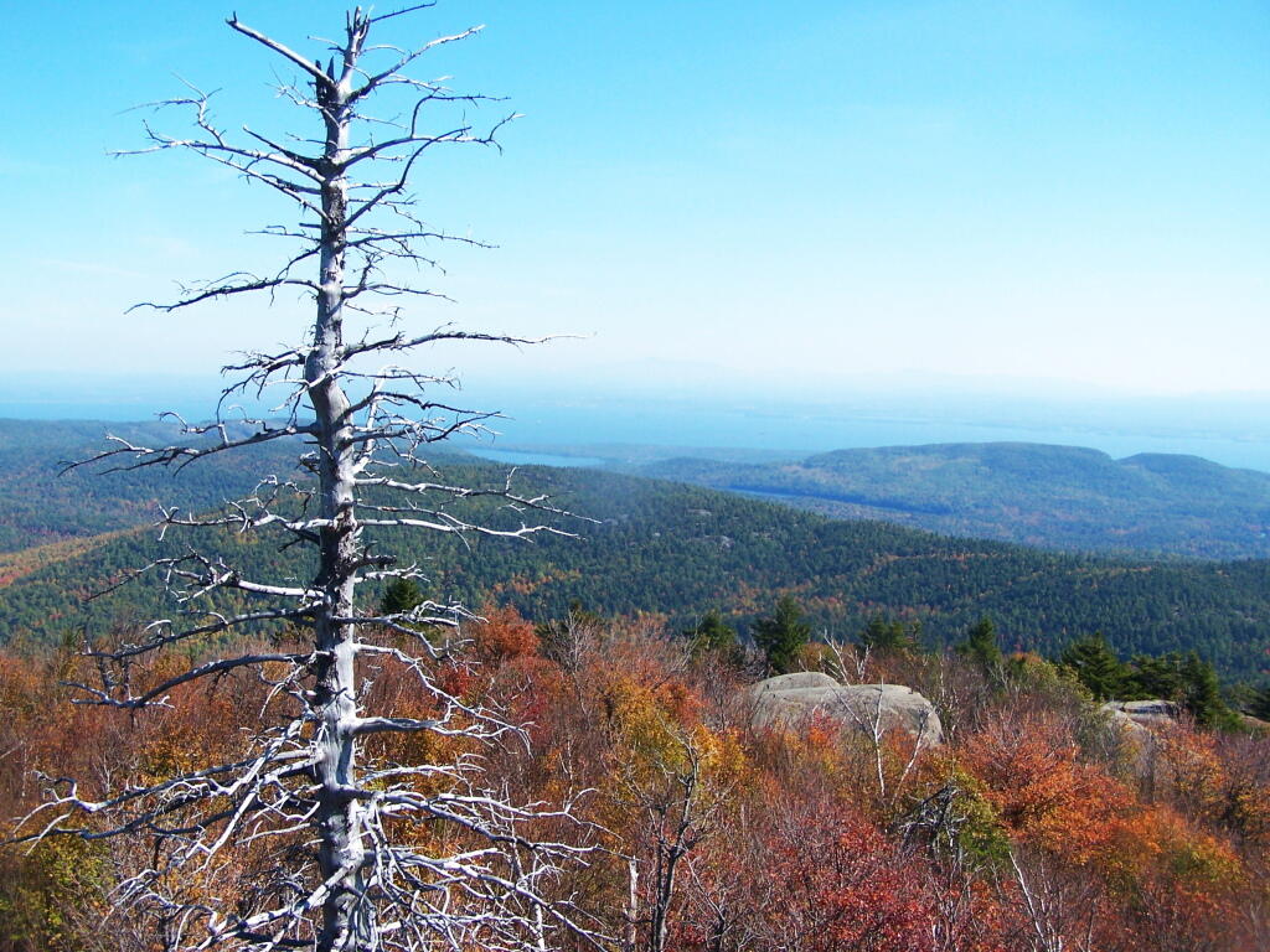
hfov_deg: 49.0
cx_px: 635
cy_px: 476
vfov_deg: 37.7
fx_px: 1394
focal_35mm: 38
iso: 80
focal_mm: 6.3
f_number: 4
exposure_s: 1/640
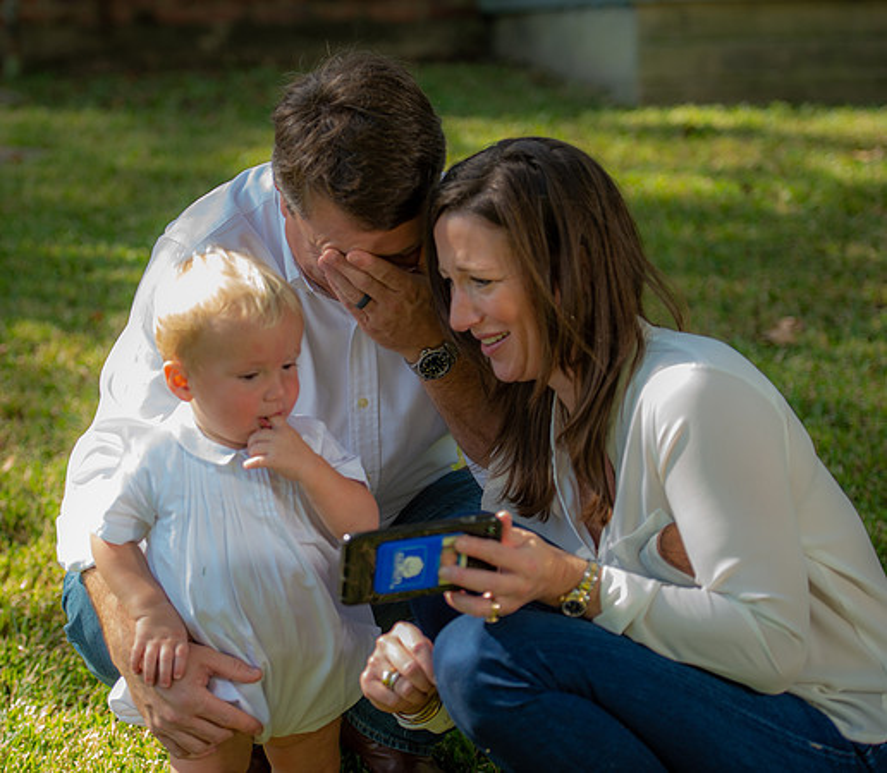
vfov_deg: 16.1
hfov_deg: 18.3
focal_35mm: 101
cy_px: 386
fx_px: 2741
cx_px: 306
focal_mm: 85
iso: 50
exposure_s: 1/125
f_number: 2.8
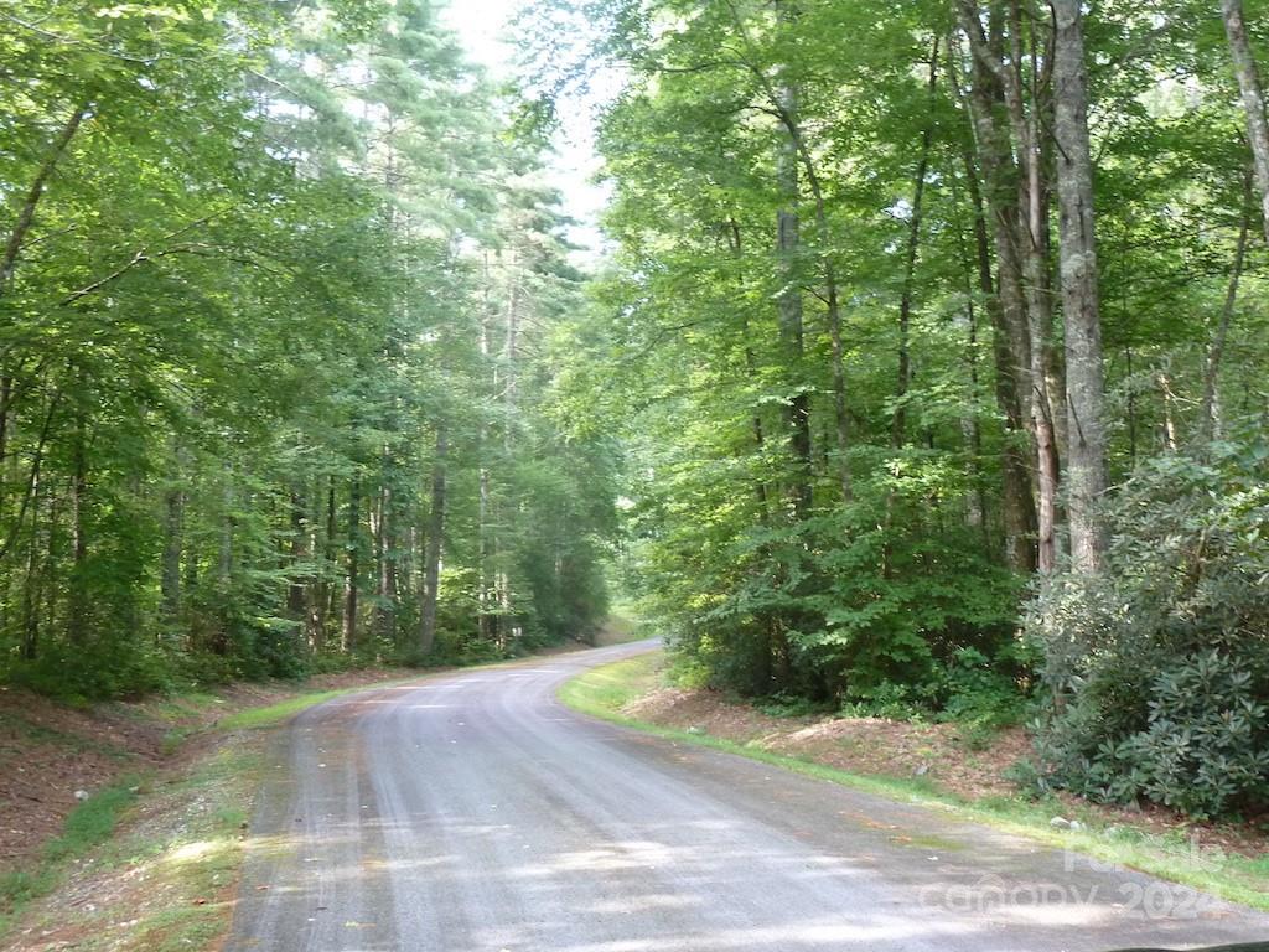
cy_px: 476
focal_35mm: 40
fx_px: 1466
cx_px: 634
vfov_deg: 36.0
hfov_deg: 46.8
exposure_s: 1/30
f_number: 3.6
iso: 250
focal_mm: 6.5
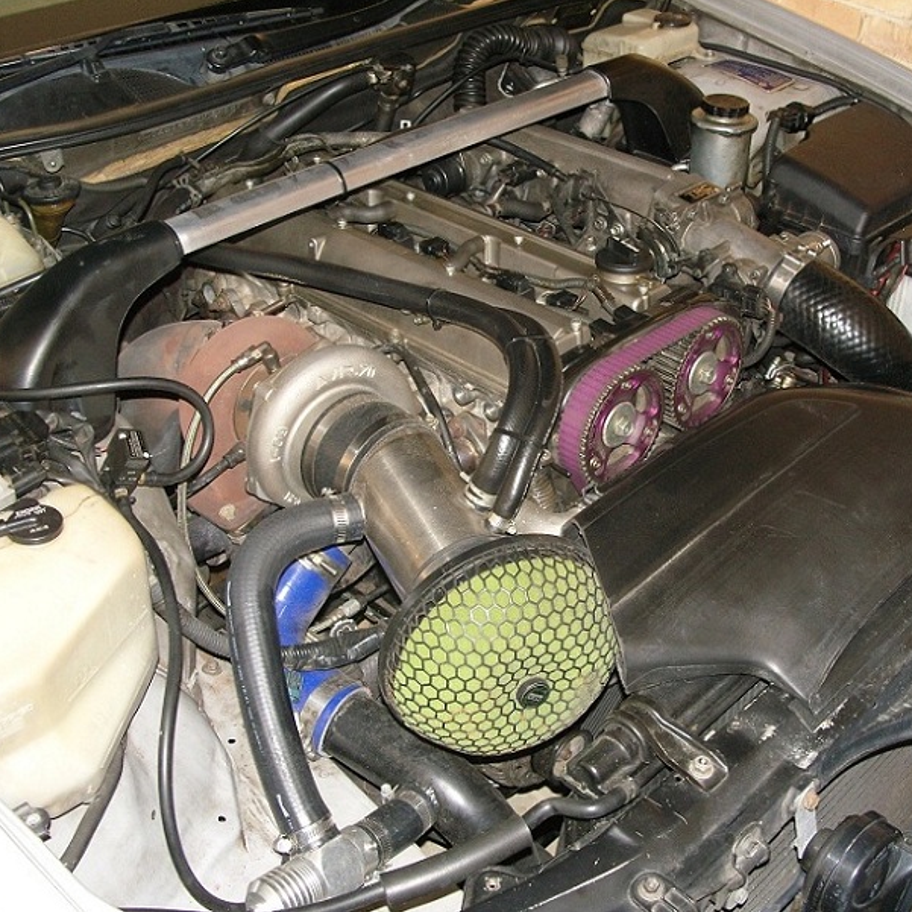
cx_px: 520
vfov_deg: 37.6
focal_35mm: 45
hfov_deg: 37.5
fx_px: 1341
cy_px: 455
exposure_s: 1/40
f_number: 2.8
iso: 160
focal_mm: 7.8
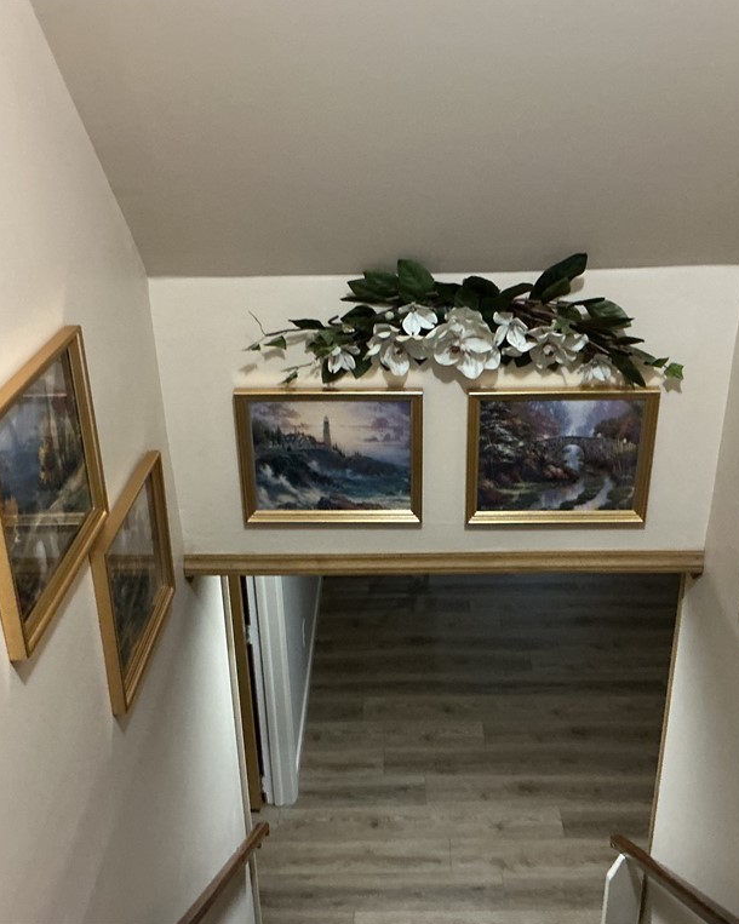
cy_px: 461
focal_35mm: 38
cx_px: 386
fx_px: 1039
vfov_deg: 47.9
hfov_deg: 39.1
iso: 320
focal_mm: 3
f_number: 1.8
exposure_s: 1/30
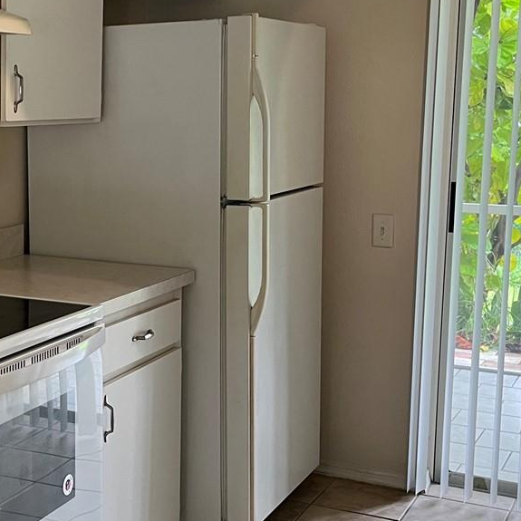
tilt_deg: -7.2
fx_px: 1090
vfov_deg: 26.9
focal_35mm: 64
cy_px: 227
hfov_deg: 25.7
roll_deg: +0.5
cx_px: 19
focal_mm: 5.1
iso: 125
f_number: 1.6
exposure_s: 1/60
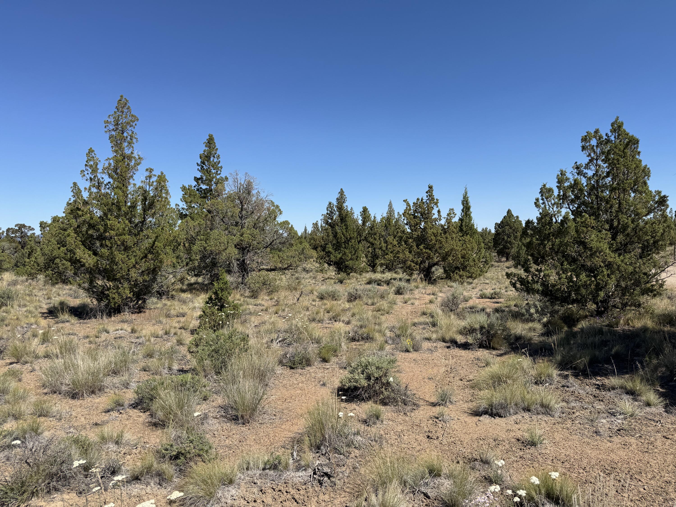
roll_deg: +0.5
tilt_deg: -1.8
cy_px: 254
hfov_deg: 71.6
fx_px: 469
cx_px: 338
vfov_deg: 56.8
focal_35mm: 24
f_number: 1.78
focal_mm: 6.76
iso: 80
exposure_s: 1/4049
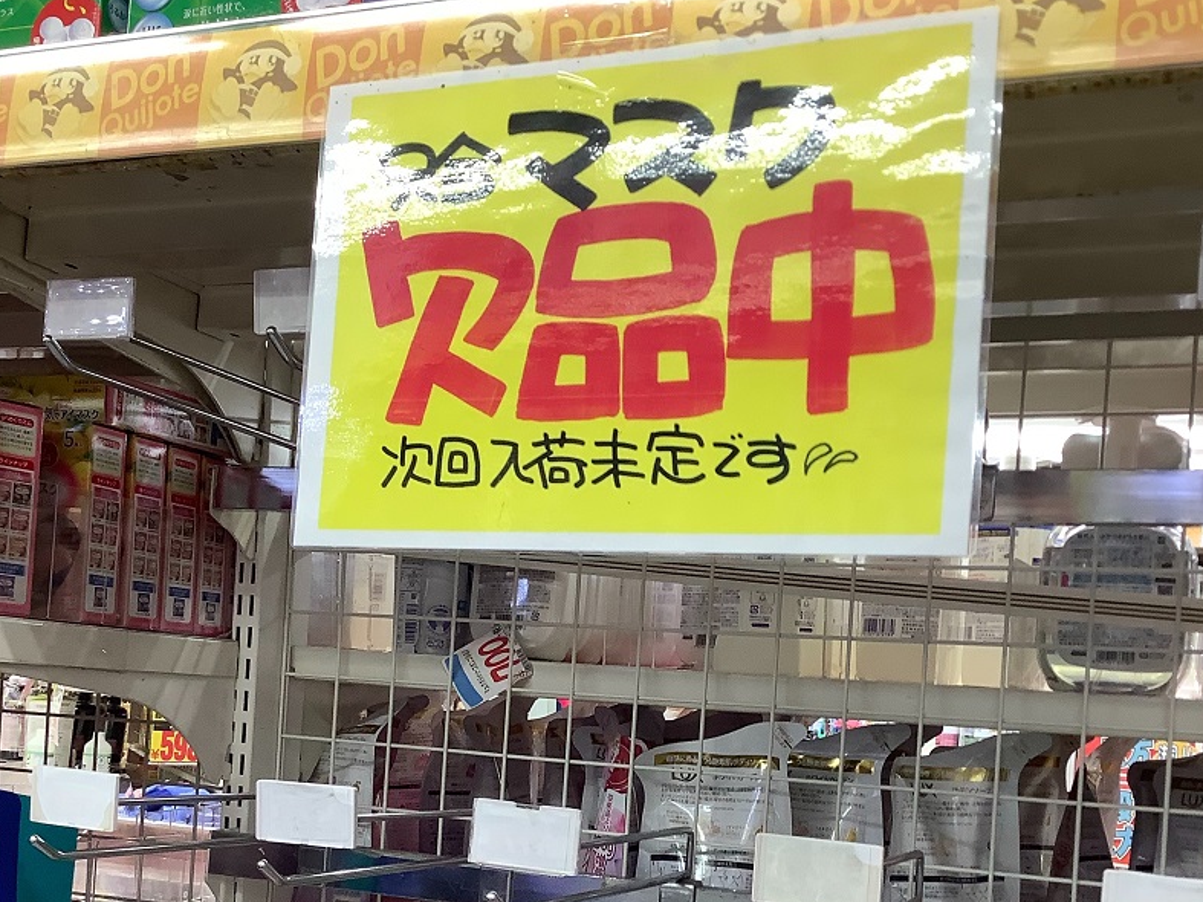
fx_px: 1459
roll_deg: -5.4
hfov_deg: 44.8
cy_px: 702
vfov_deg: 33.5
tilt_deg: -0.9
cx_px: 605
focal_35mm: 42
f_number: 2.4
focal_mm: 3.3
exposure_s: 1/50
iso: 50
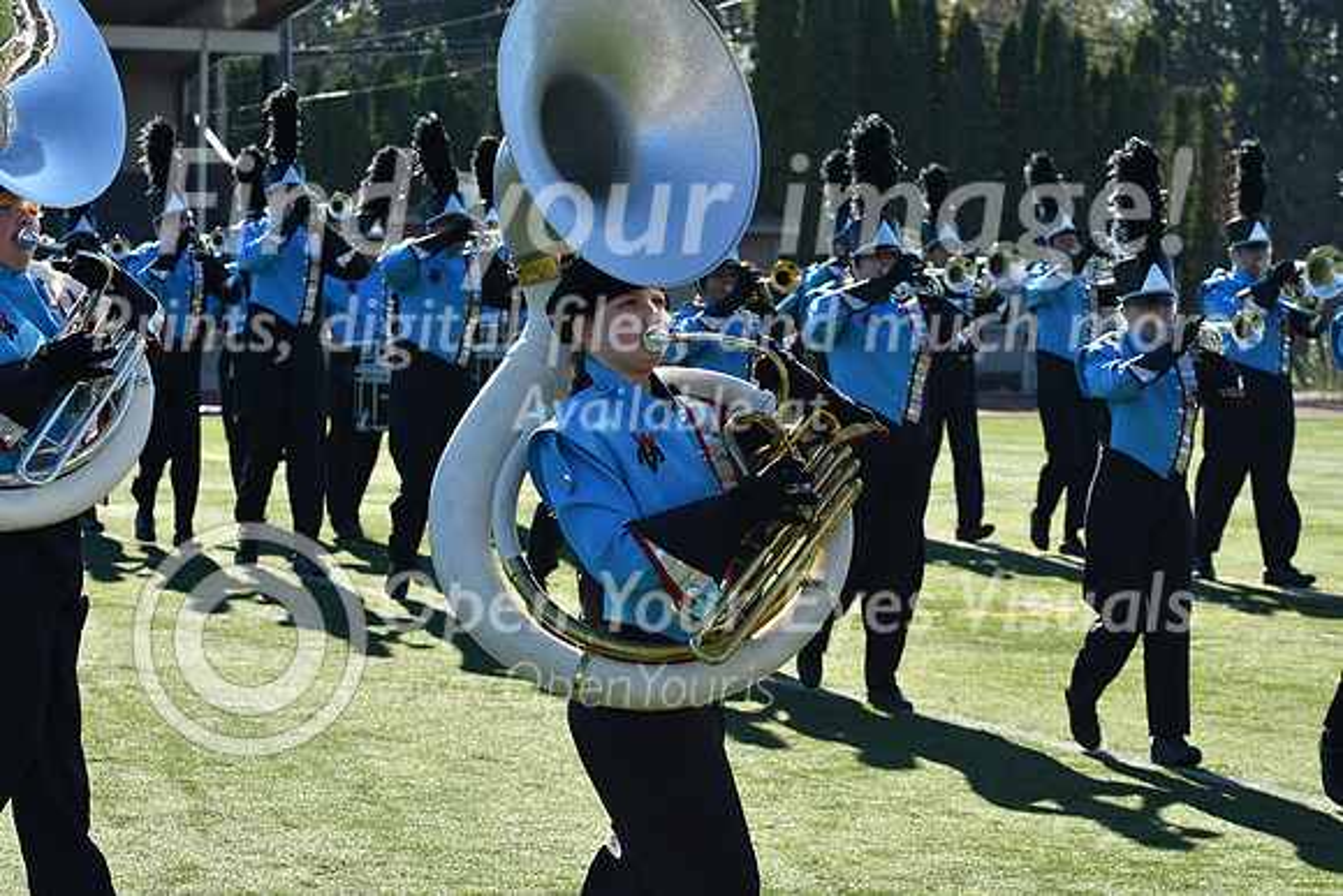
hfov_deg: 17.5
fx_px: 4366
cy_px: 448
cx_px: 672
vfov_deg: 11.7
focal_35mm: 117
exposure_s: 1/1000
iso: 250
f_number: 5.6
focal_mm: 78
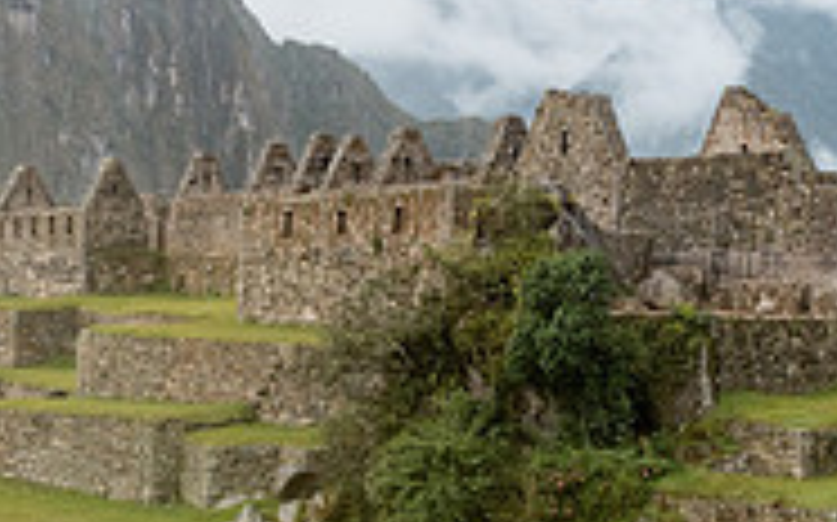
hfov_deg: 23.2
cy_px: 380
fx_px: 2029
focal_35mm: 89
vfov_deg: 14.6
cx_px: 576
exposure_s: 1/200
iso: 1000
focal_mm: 28
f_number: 10
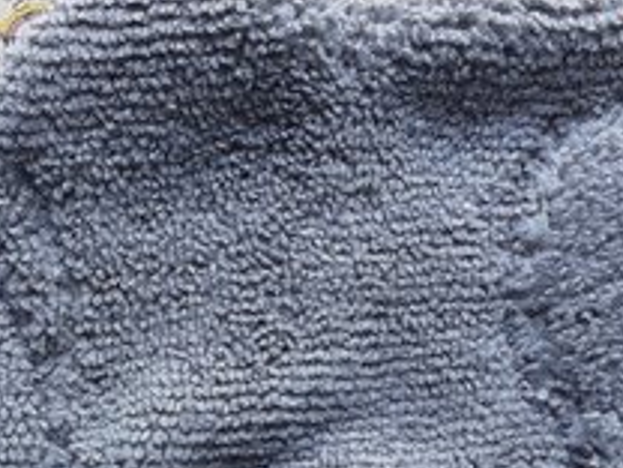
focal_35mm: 65
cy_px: 392
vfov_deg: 22.2
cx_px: 195
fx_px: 1170
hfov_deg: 29.6
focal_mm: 2.91
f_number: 1.9
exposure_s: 1/147
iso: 40
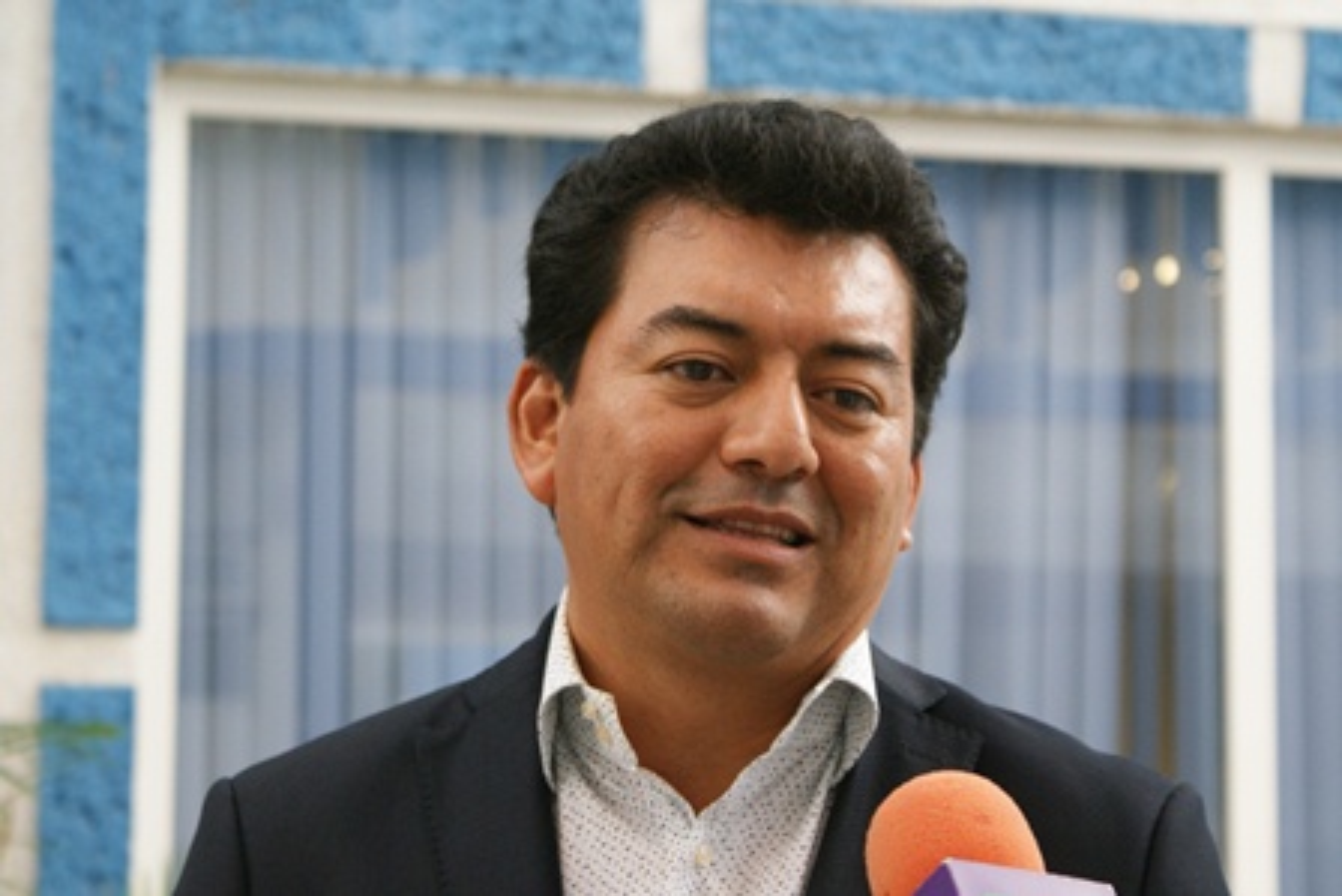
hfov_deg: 22.6
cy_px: 448
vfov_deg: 15.2
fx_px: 3356
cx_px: 671
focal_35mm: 90
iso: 400
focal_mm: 60
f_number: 5.6
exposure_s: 1/80
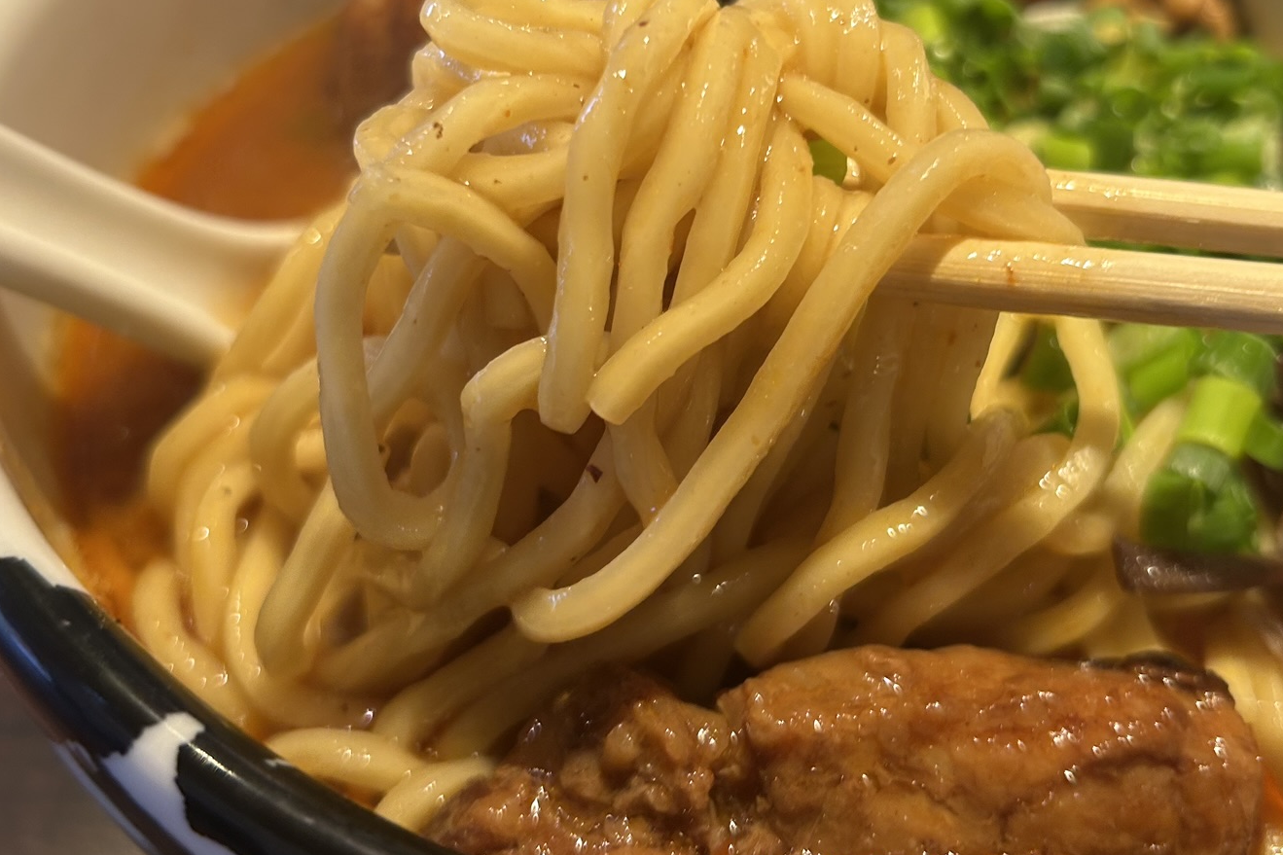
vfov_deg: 32.4
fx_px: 1461
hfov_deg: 47.4
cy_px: 286
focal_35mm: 41
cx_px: 658
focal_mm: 5.7
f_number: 1.5
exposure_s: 1/50
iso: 80
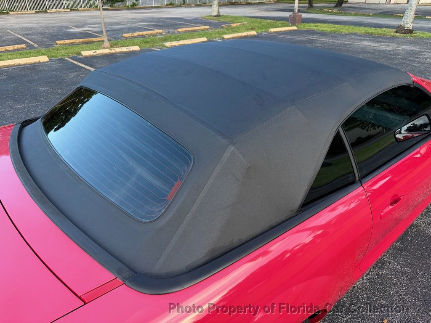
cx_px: 216
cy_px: 162
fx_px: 299
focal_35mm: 24
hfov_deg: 71.6
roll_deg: -0.3
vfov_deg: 56.8
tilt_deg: -31.0
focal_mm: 6.76
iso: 64
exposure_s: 1/121
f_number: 1.78
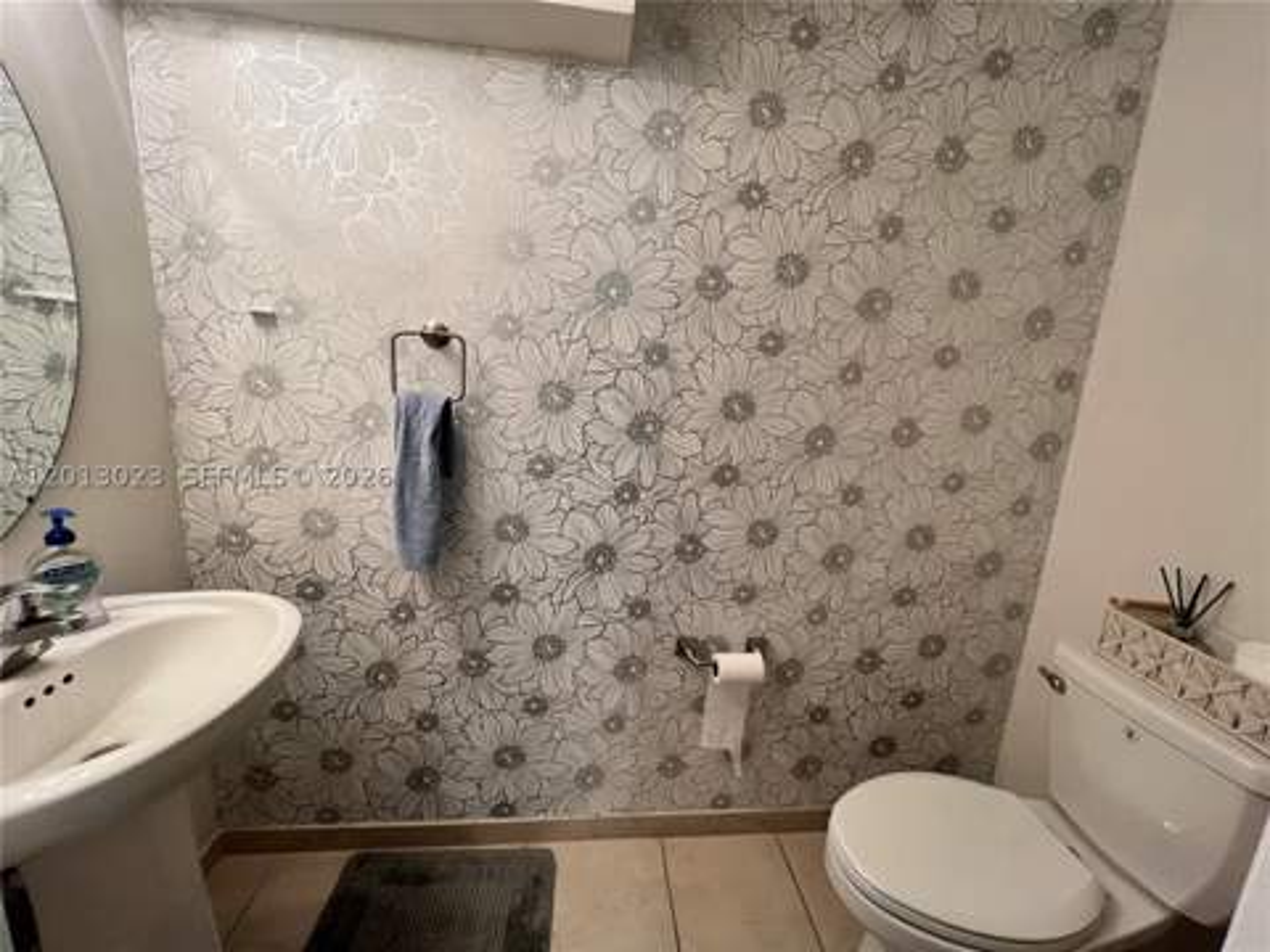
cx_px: 635
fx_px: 477
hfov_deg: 106.2
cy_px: 476
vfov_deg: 89.9
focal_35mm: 13
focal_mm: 1.57
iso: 200
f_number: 1.8
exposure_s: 1/120
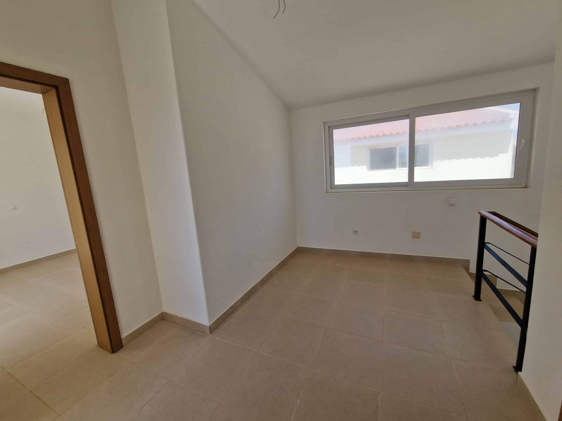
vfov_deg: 89.9
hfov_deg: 106.2
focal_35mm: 13
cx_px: 281
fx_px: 211
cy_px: 210
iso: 50
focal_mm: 2.2
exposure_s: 1/998
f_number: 2.2
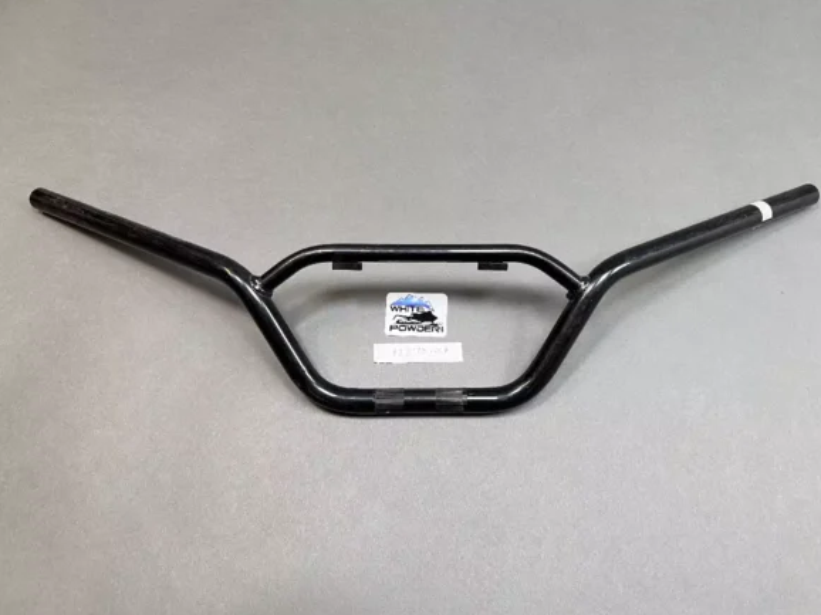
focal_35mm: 27
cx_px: 425
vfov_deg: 51.3
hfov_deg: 65.3
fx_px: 640
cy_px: 312
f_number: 1.5
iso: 80
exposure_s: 1/50
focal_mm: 5.7
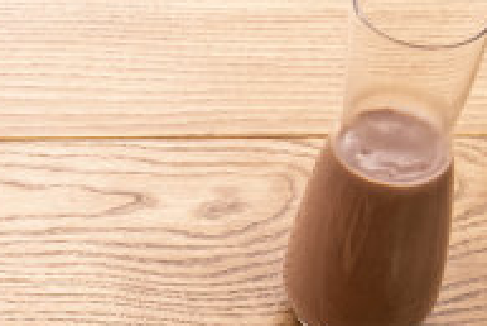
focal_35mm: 111
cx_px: 50
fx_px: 1503
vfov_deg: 12.1
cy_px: 390
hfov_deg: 18.1
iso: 200
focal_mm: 35
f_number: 10
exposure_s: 1/1.67
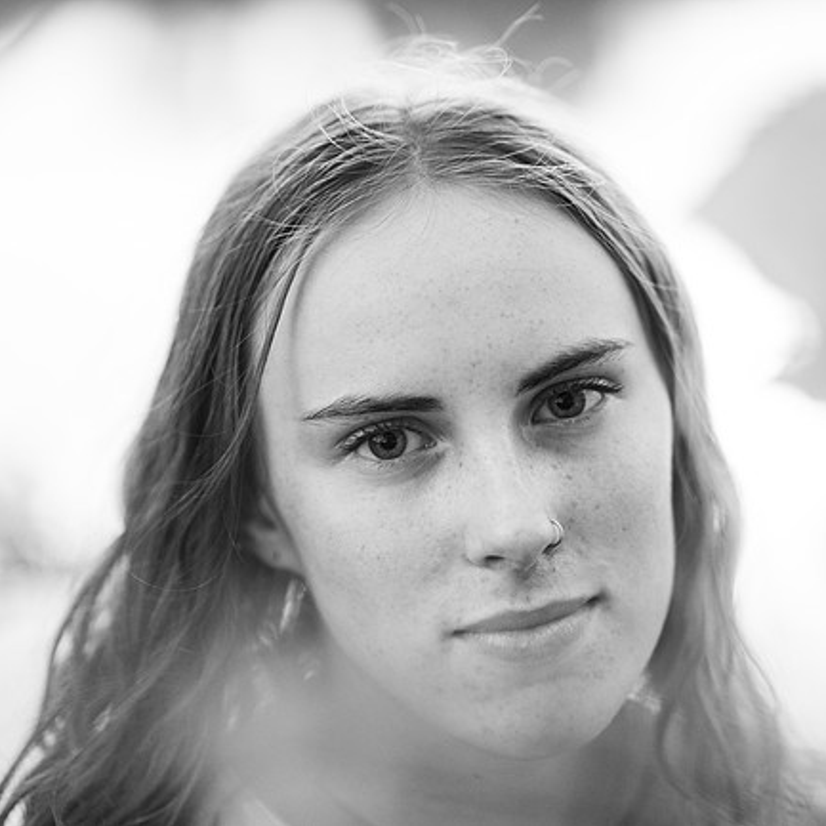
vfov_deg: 16.0
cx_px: 473
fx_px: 2943
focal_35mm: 109
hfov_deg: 16.0
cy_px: 413
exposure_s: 1/200
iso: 2500
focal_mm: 85
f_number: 1.8
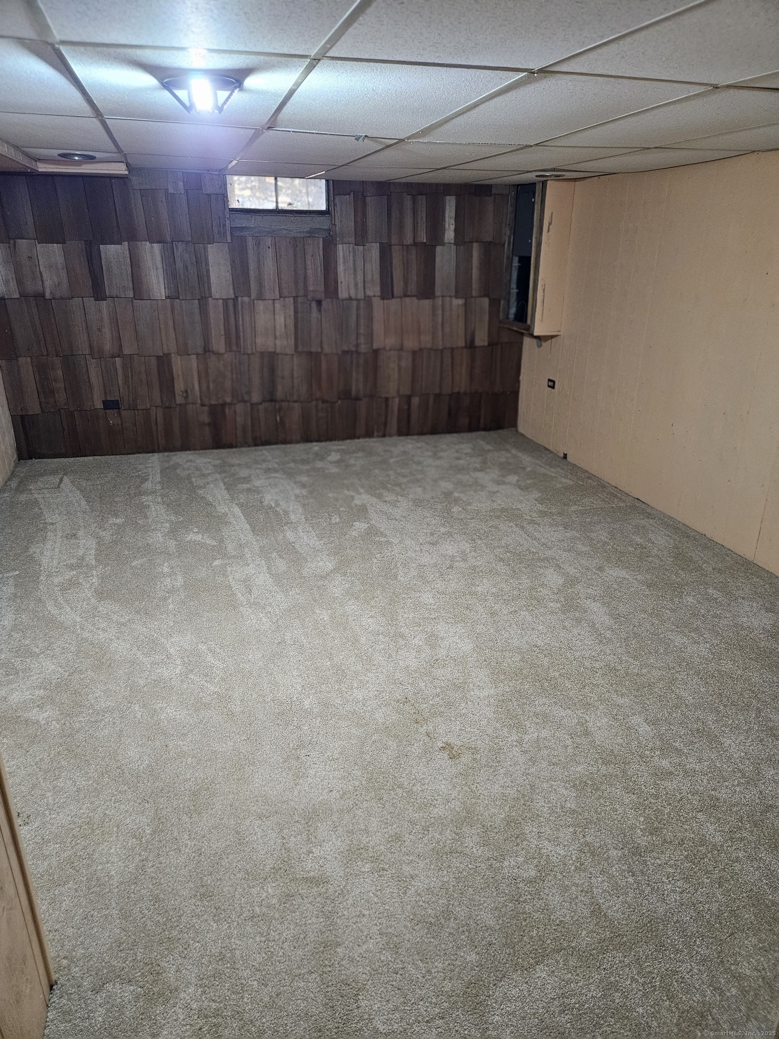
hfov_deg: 58.9
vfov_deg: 73.9
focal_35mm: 23
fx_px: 690
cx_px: 390
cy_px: 520
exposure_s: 1/60
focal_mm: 5.4
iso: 500
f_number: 1.8
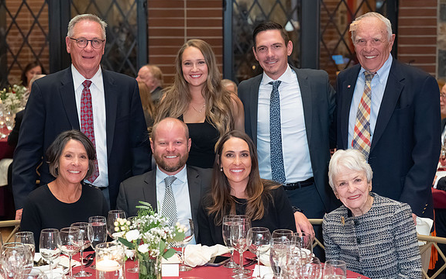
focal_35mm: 82
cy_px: 142
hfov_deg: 25.2
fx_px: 997
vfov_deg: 15.9
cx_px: 199
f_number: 4
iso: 8000
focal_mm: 70
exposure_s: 1/200
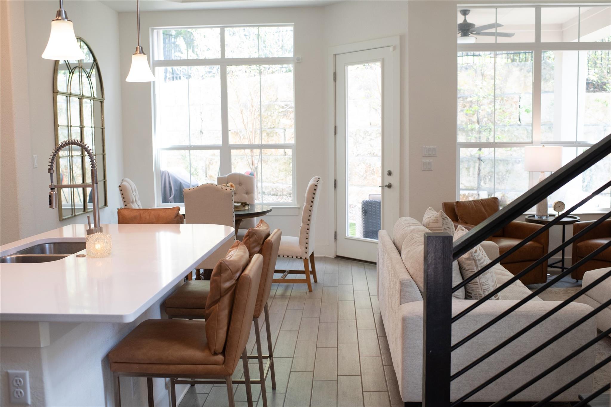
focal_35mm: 35
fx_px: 594
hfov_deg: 54.4
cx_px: 306
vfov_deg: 37.8
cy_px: 204
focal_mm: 35
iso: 1250
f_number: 4
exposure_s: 1/320
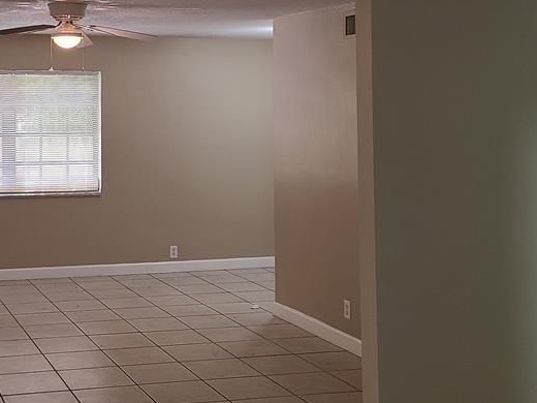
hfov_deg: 31.5
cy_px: 75
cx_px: 74
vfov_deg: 24.4
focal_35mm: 59
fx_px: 915
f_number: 1.8
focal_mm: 5.4
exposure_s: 1/59
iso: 100
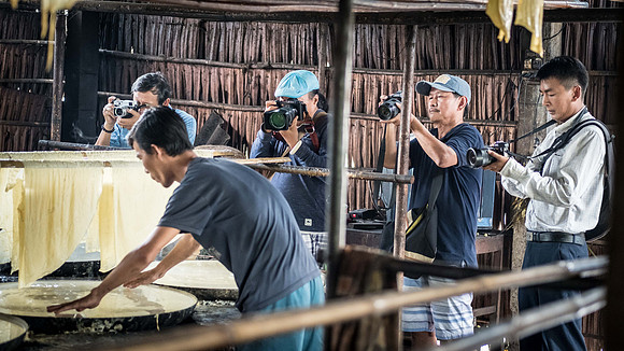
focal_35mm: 82
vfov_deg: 14.7
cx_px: 311
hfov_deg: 25.8
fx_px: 1363
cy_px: 162
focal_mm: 50
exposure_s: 1/80
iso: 1600
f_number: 2
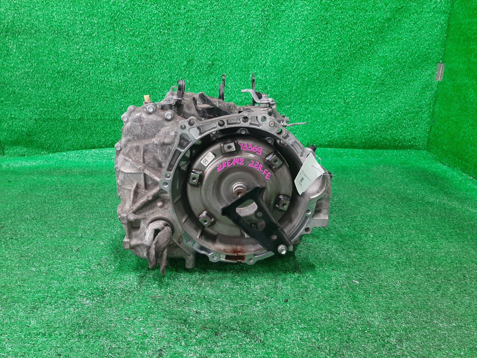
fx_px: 358
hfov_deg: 67.3
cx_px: 238
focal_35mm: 26
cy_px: 179
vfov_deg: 53.1
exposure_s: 1/50
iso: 161
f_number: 1.7
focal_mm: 3.93
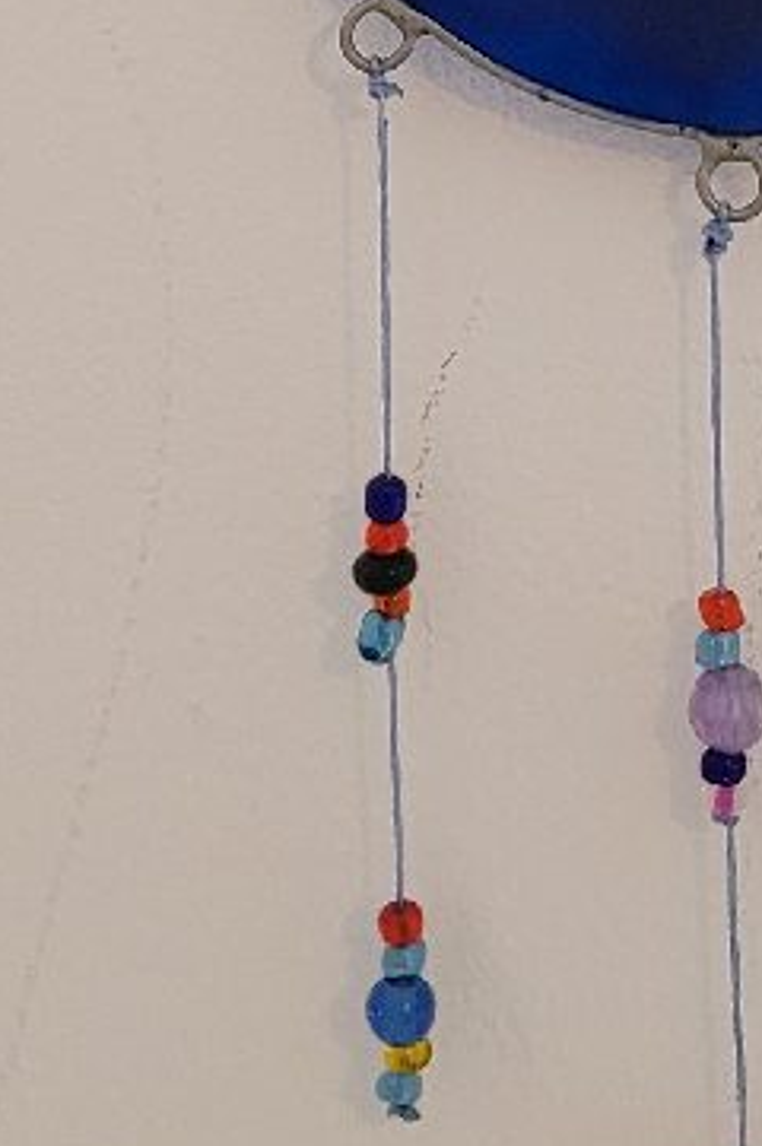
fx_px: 3817
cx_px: 721
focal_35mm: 120
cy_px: -394
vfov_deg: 16.1
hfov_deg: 11.3
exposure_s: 1/100
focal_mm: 5.4
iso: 250
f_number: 1.8
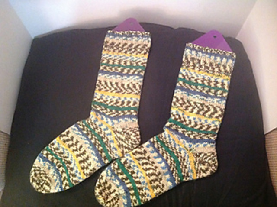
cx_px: 138
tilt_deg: -85.2
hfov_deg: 52.7
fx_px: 280
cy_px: 104
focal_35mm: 35
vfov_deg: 40.6
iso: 800
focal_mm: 4.28
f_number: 2.4
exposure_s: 1/15
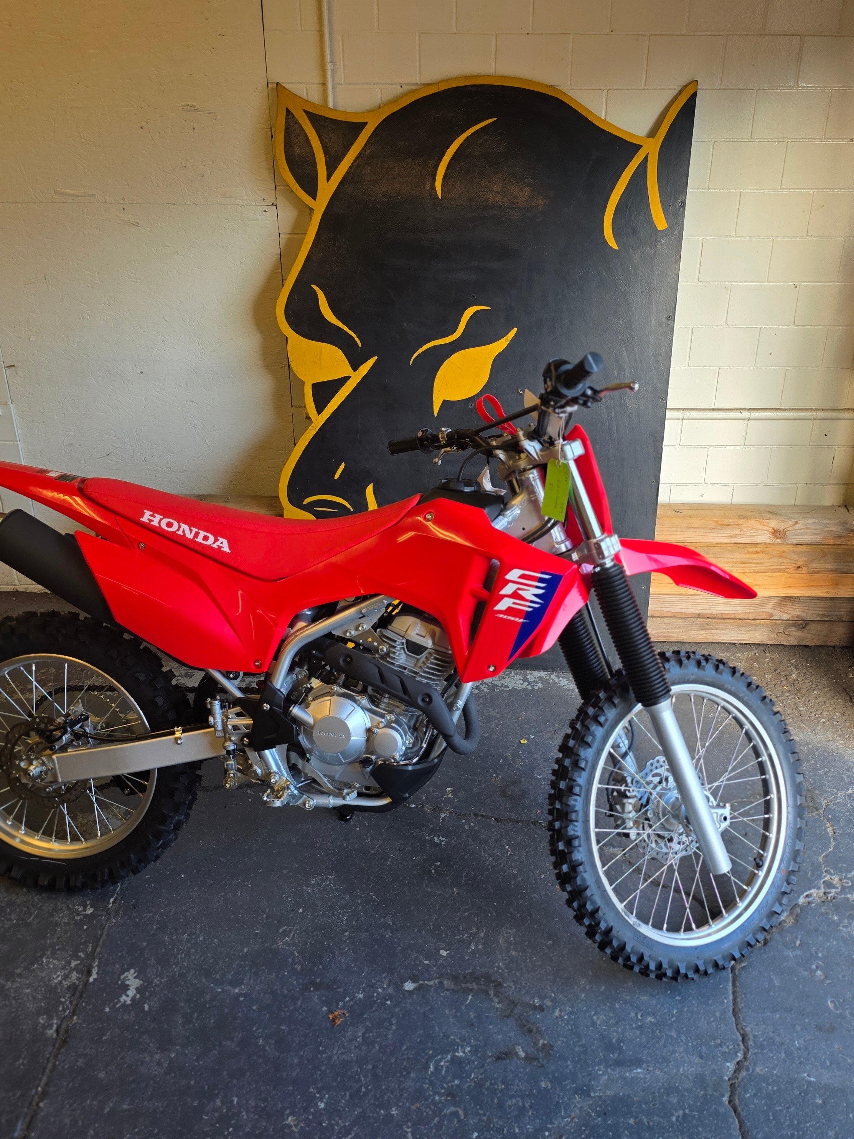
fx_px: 1020
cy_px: 568
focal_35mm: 31
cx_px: 459
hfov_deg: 45.4
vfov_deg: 58.4
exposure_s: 1/120
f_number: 1.7
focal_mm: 6.3
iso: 50
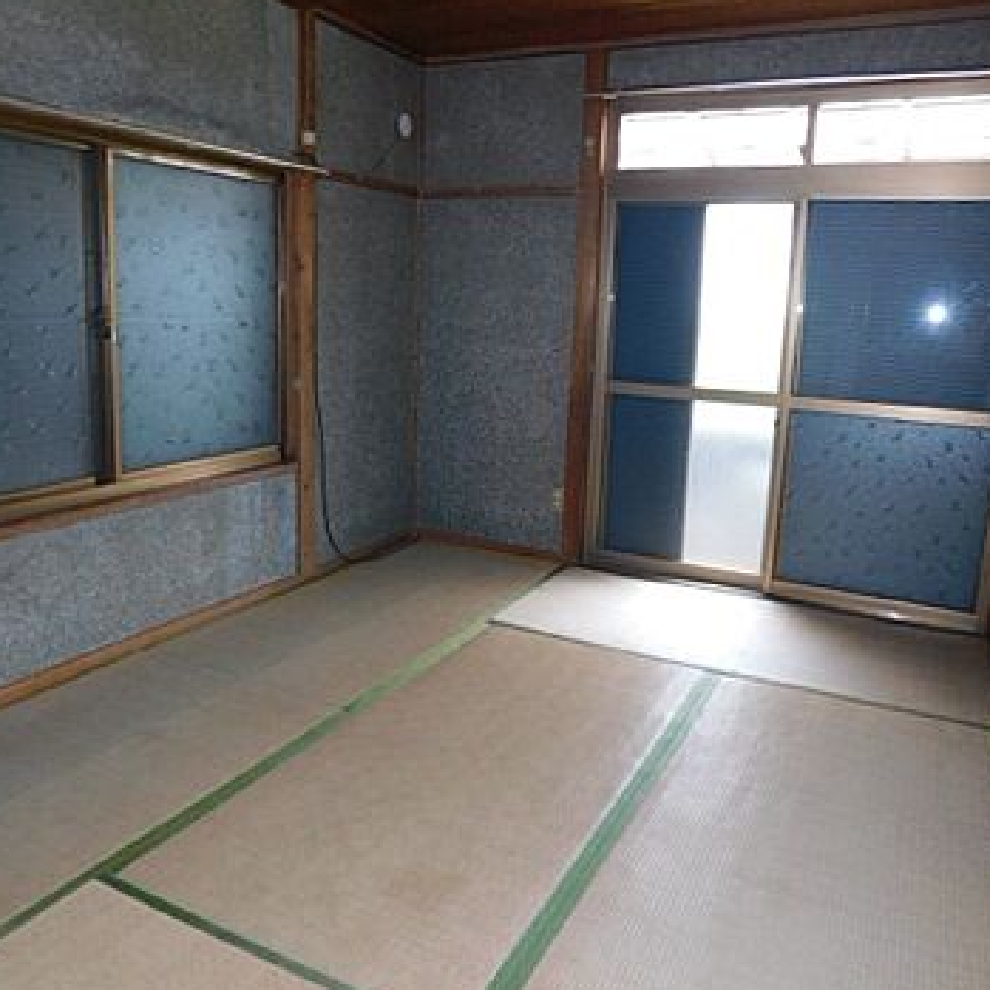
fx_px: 906
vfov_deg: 57.3
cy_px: 462
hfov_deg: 57.3
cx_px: 496
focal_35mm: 28
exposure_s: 1/30
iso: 200
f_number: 3
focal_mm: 4
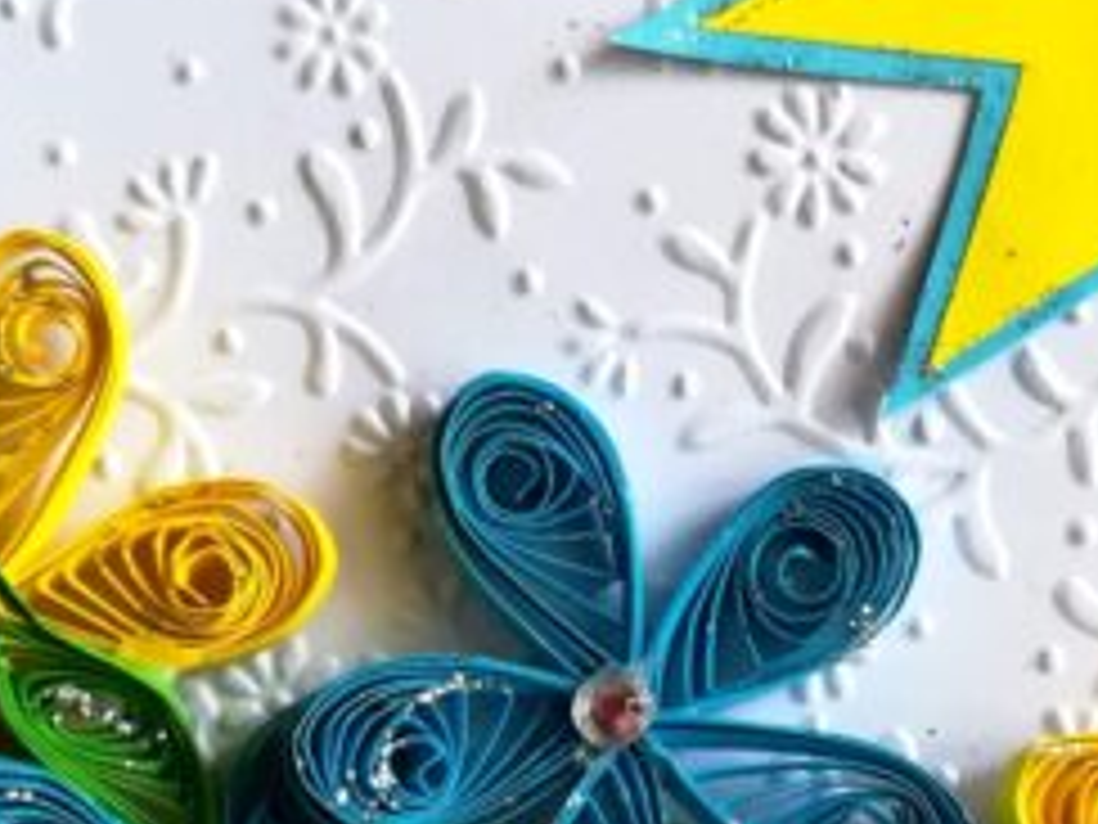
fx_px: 2030
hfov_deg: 30.2
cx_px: 644
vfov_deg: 22.4
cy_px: 729
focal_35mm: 64
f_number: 2.2
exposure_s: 1/60
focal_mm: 3.83
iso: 80
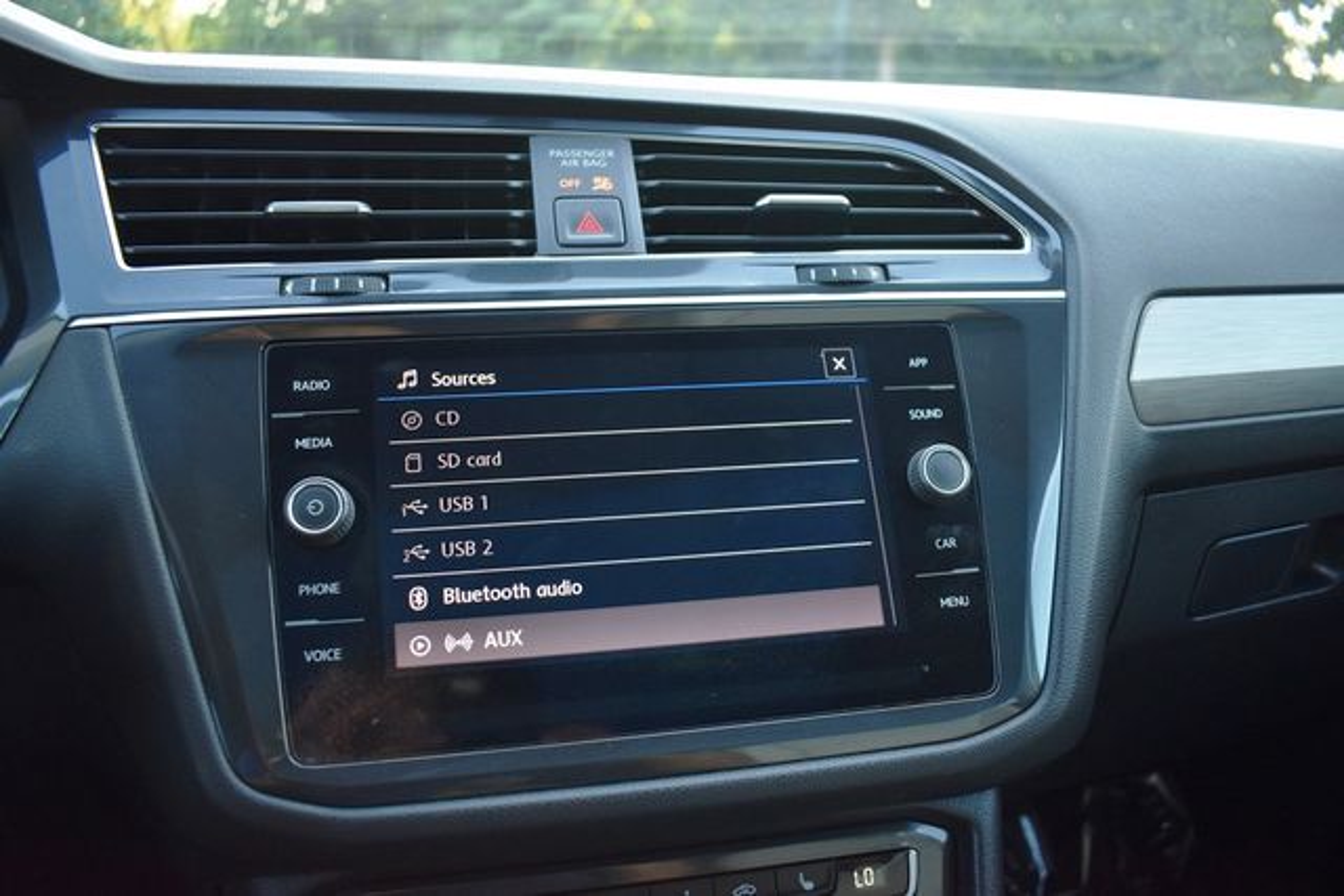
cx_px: 672
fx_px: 1008
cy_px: 448
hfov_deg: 67.4
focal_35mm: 27
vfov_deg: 48.0
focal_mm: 18
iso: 800
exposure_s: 1/250
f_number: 3.5
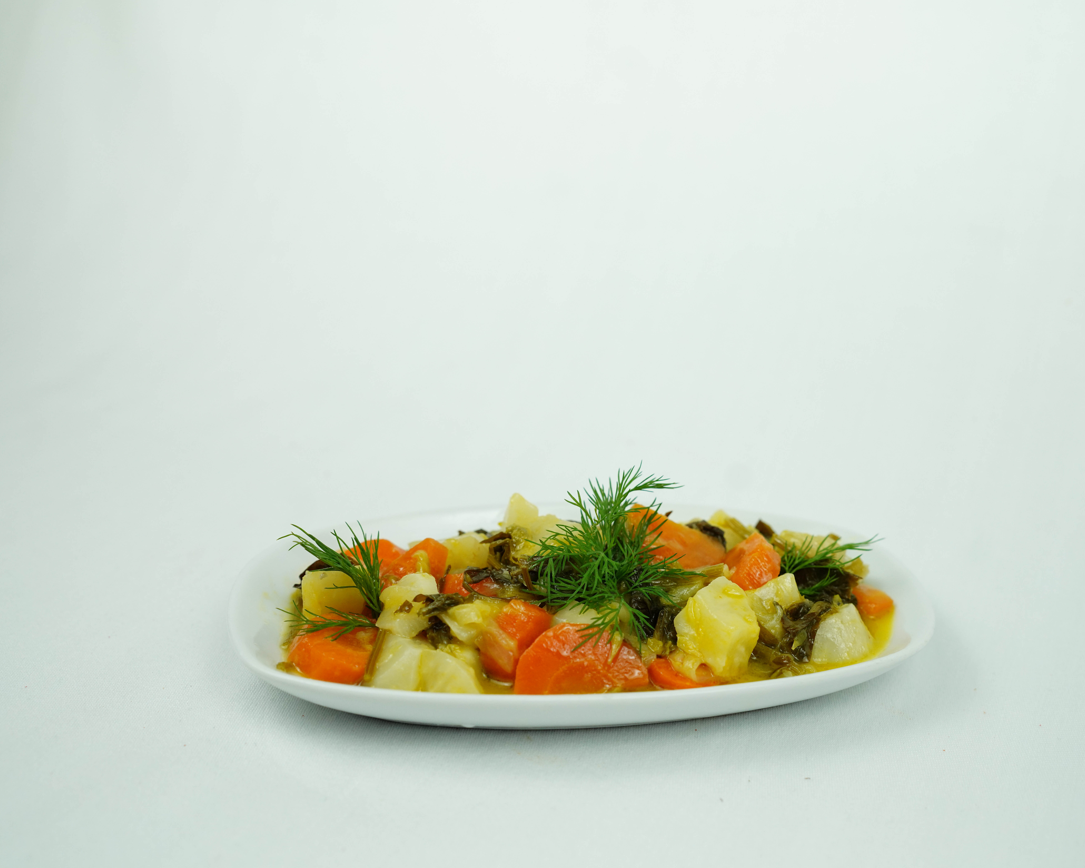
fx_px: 1285
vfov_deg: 37.3
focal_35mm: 40
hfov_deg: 45.7
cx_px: 610
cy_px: 430
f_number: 4
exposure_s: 1/640
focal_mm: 35
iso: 1250
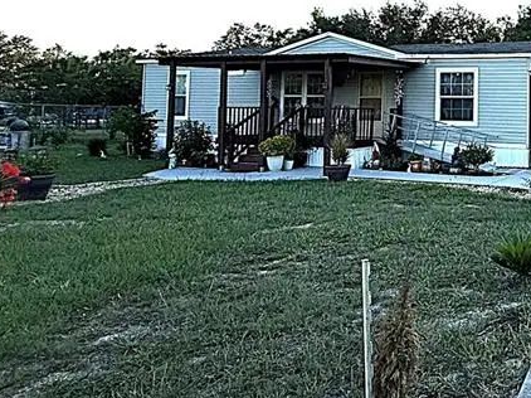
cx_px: 549
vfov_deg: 40.1
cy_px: 79
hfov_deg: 44.5
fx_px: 521
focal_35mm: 34
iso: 50
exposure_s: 1/853
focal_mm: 2.22
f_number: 2.2
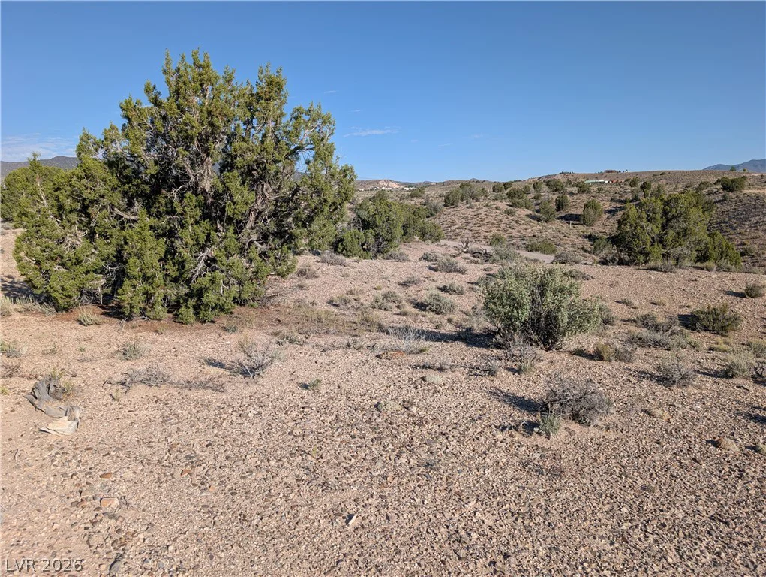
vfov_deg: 56.9
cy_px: 288
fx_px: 532
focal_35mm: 24
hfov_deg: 71.5
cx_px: 383
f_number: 1.68
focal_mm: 6.9
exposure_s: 1/1045
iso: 23
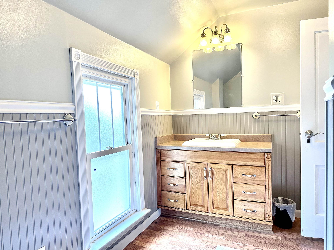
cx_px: 167
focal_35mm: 24
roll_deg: +1.5
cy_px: 125
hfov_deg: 71.6
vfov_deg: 56.8
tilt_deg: -1.9
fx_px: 232
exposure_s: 1/120
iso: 125
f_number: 1.78
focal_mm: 6.86
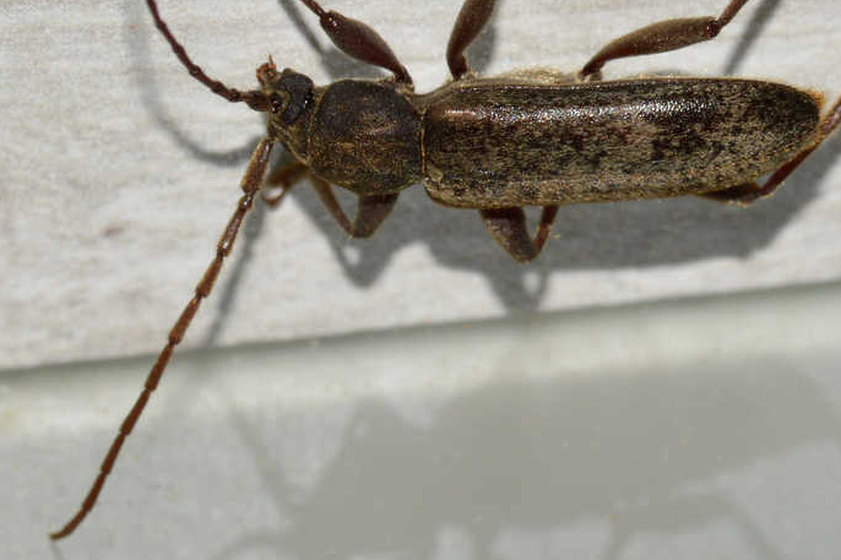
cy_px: 172
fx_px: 4904
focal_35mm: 210
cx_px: 541
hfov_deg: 9.8
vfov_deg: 6.5
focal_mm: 100
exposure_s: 1/125
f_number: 20
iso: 100
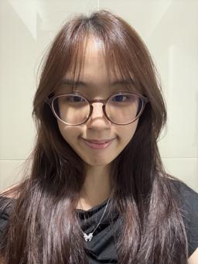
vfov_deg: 73.9
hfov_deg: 58.9
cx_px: 99
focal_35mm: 23
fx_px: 175
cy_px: 132
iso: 500
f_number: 1.9
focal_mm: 2.69
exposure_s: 1/25
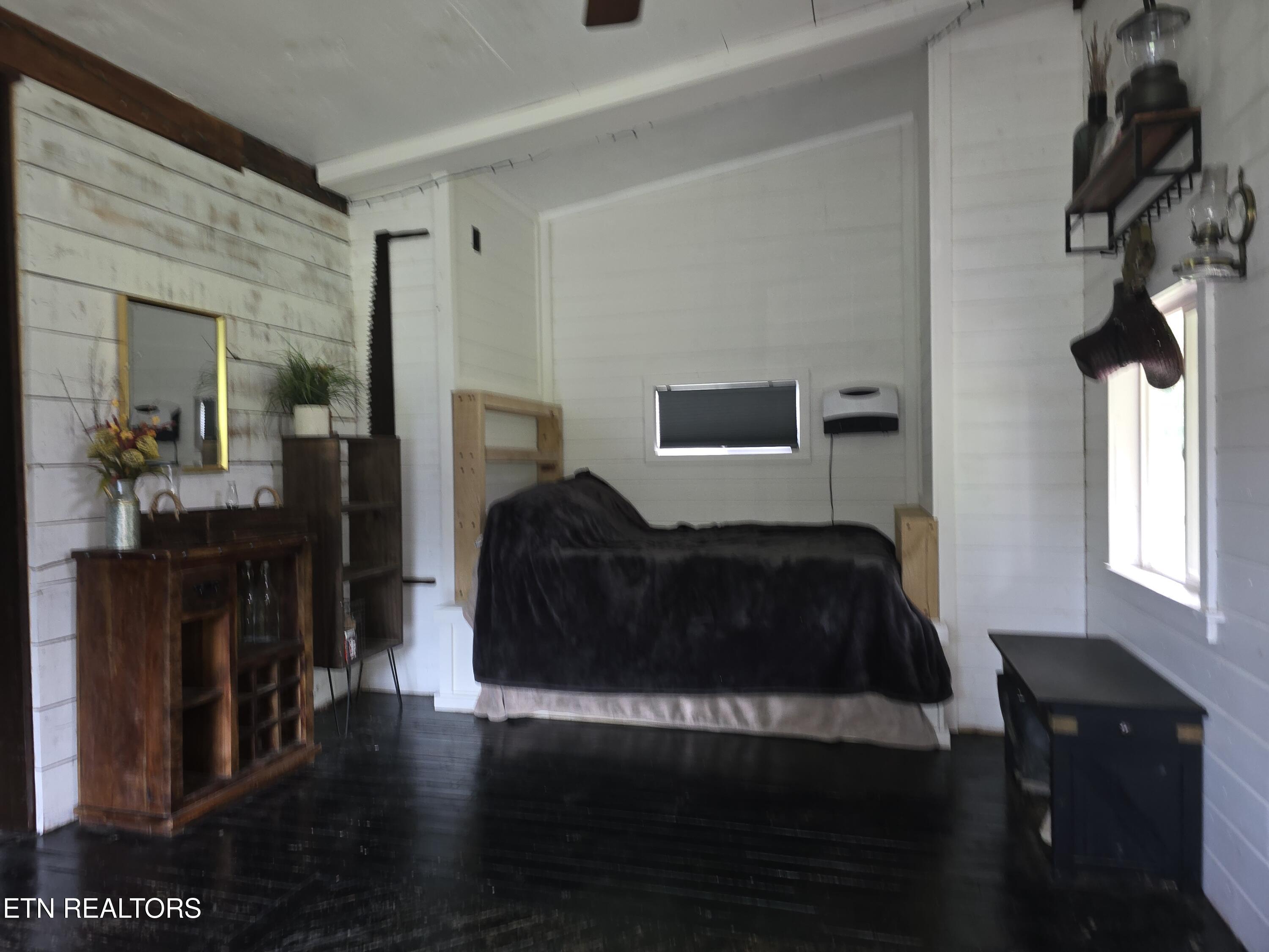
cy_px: 476
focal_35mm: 23
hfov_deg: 73.9
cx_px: 634
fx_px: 843
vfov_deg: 58.9
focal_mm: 6.3
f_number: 1.7
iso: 160
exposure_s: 1/17.2
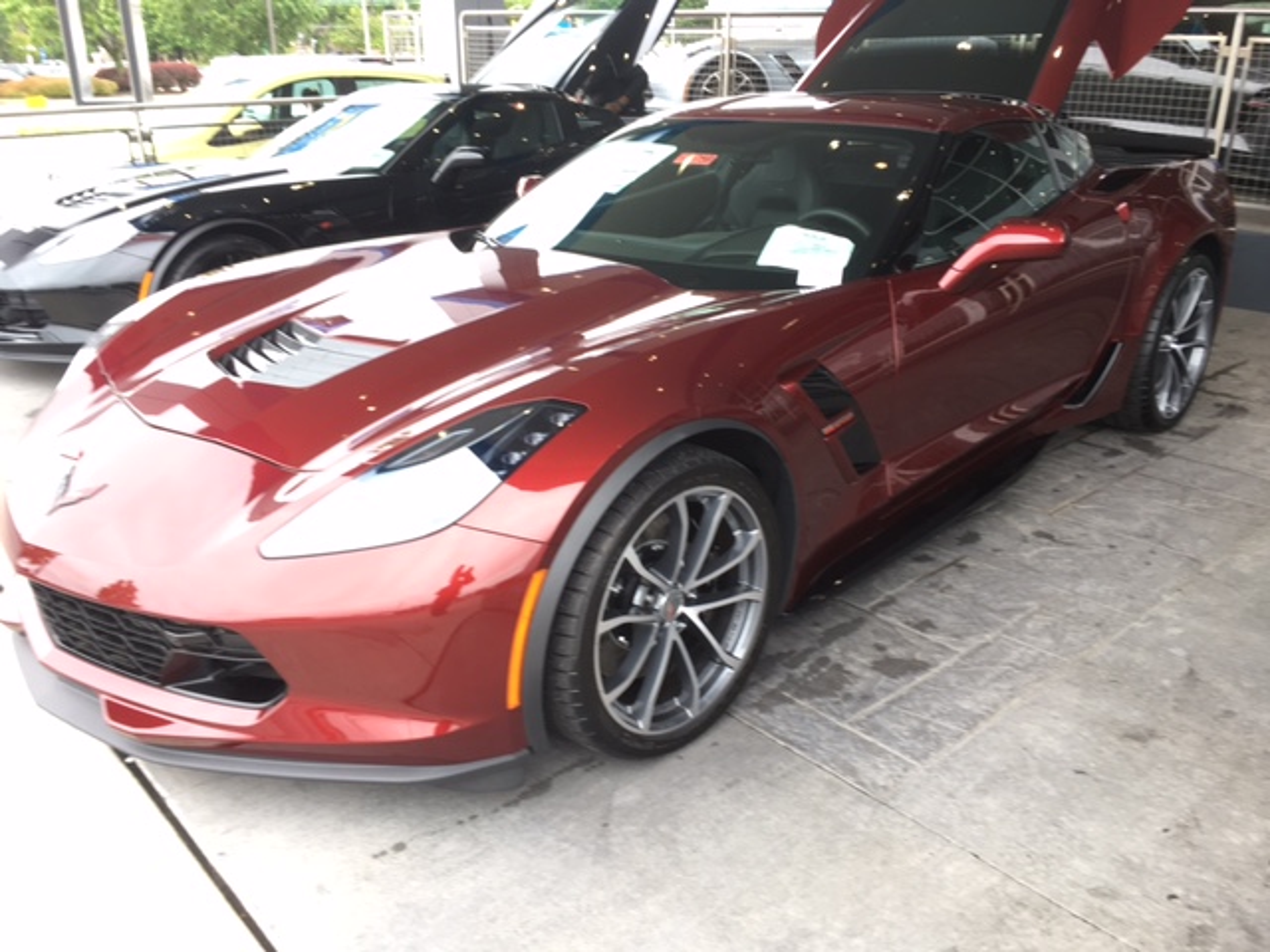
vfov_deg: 48.2
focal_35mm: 29
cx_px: 635
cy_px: 476
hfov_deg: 61.7
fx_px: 1064
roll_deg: -1.3
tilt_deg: -22.8
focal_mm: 4.15
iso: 25
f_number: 2.2
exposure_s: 1/60
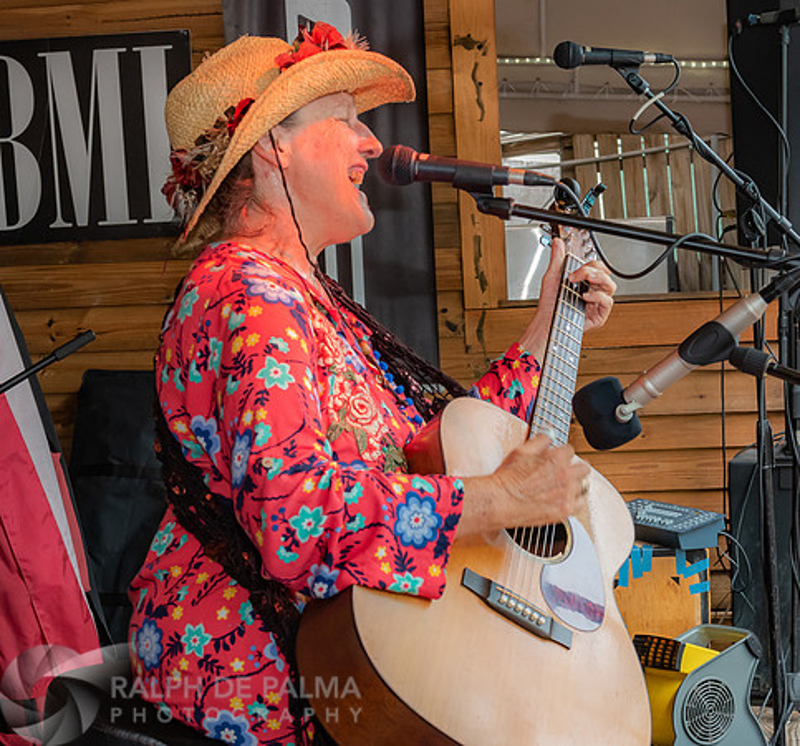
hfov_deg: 25.6
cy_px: 532
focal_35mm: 70
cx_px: 420
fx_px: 1761
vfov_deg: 23.7
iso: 1000
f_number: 5.6
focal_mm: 35
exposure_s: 1/160
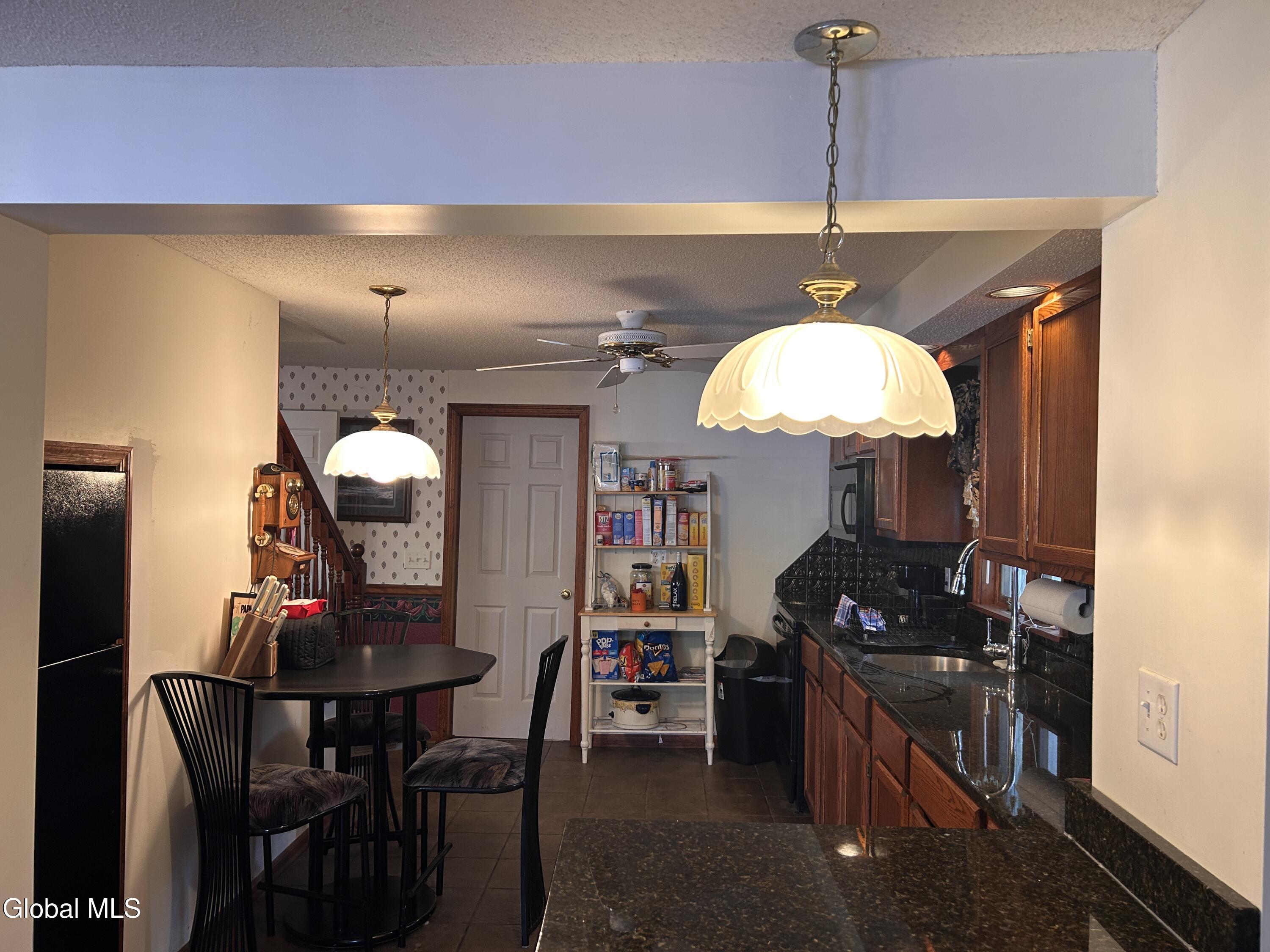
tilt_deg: -0.3
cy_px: 476
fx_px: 954
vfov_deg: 53.1
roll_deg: -1.1
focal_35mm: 26
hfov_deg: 67.3
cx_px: 635
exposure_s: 1/60
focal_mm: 5.7
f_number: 1.5
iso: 125
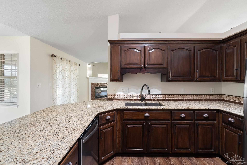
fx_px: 103
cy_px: 82
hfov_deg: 100.4
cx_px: 124
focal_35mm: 15
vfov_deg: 77.3
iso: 500
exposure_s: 3.2
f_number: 10
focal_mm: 10
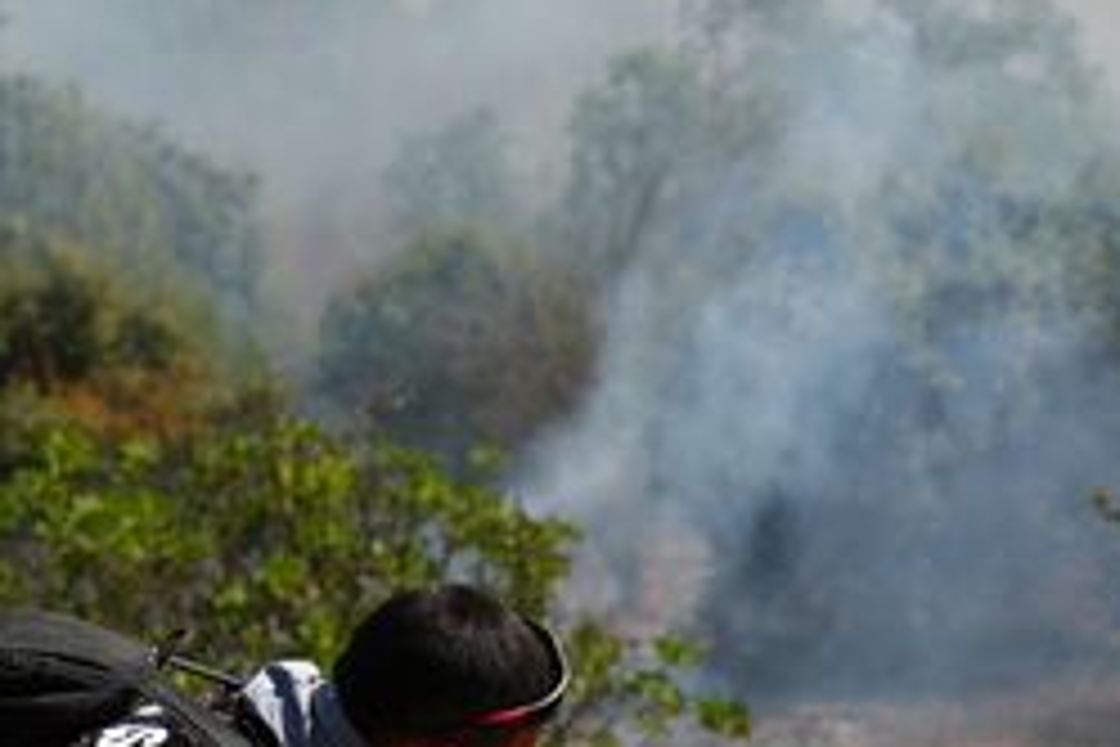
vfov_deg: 12.9
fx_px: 3266
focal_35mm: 105
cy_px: 731
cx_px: 616
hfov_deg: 19.5
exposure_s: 1/2500
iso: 50
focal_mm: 28
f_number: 2
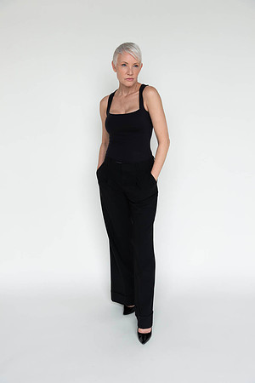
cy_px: 192
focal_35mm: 34
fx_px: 361
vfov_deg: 55.8
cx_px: 128
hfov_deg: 38.9
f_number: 6.3
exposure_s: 1/125
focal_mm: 34
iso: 640
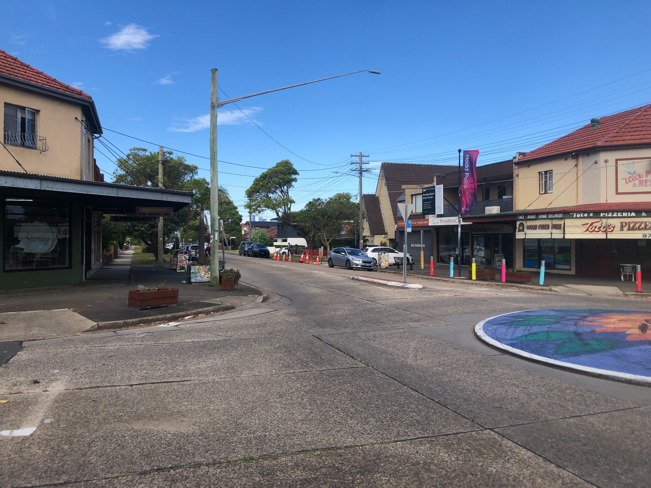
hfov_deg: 63.4
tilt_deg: -2.5
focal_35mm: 28
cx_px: 326
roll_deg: -0.6
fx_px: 527
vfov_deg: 49.7
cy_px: 244
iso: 20
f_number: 1.8
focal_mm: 3.99
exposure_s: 1/1263
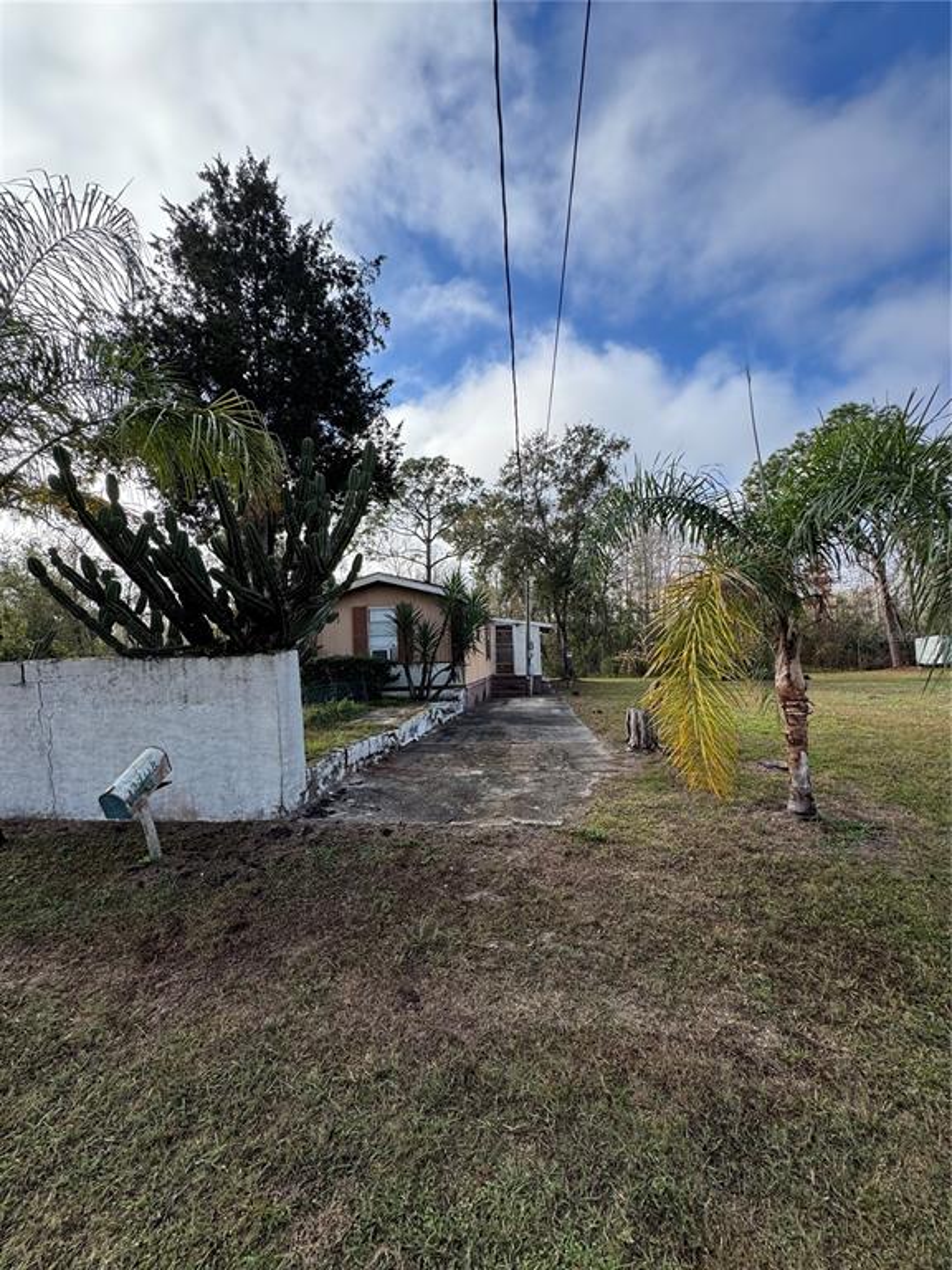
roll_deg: +1.7
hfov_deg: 85.7
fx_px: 513
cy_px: 635
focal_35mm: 14
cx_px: 476
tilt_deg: +1.6
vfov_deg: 102.1
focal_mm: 2.22
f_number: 2.2
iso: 40
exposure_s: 1/921
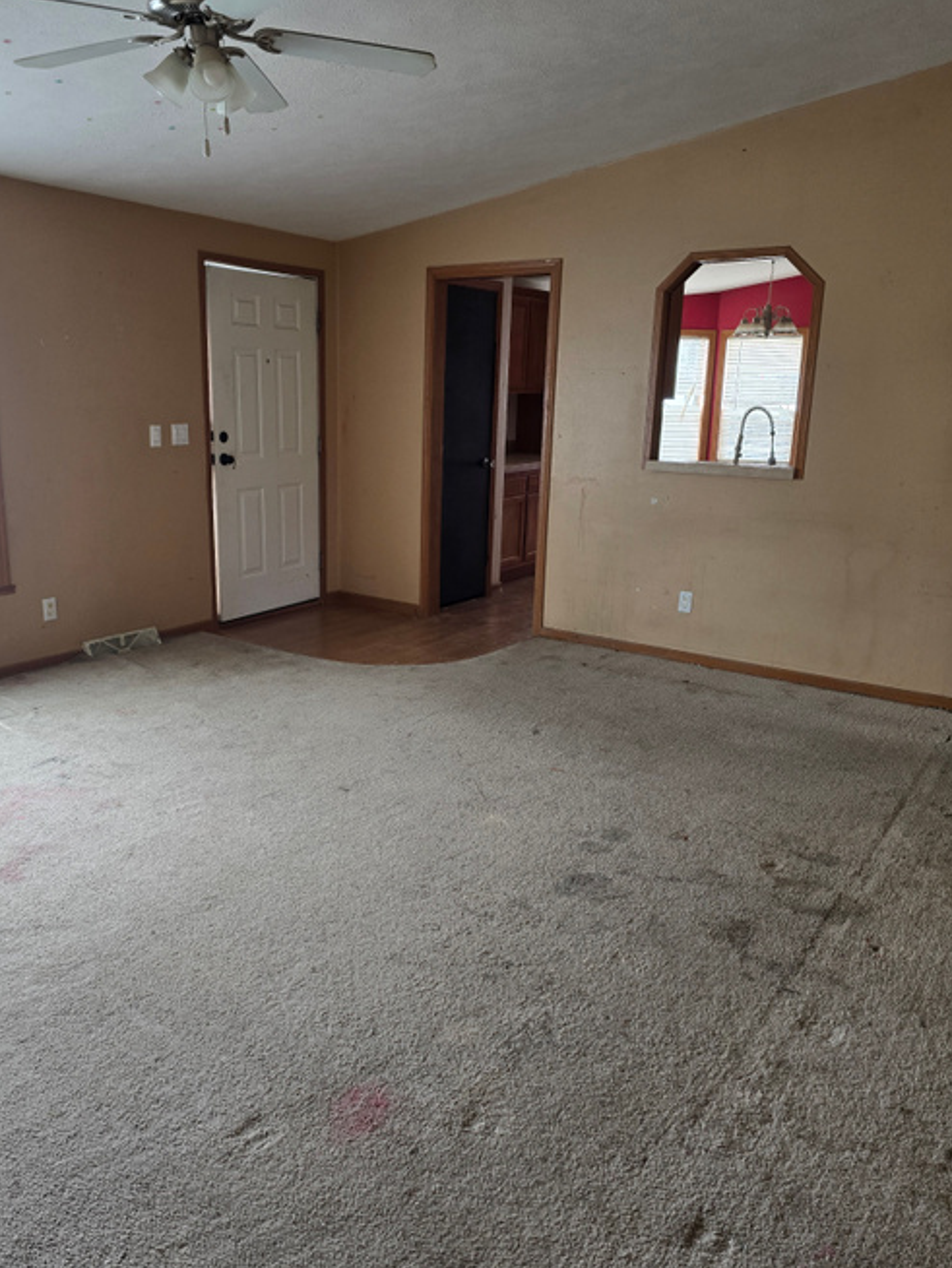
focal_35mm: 27
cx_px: 432
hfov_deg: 51.3
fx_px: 989
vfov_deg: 65.3
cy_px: 644
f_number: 1.7
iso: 100
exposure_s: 1/180
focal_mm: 6.3
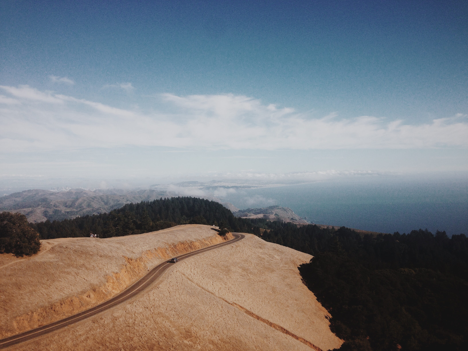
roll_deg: +1.8
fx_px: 446
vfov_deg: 42.9
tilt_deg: -2.1
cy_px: 176
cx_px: 234
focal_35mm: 33
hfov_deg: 55.4
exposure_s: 1/2463
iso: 50
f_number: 2.4
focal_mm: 4.12
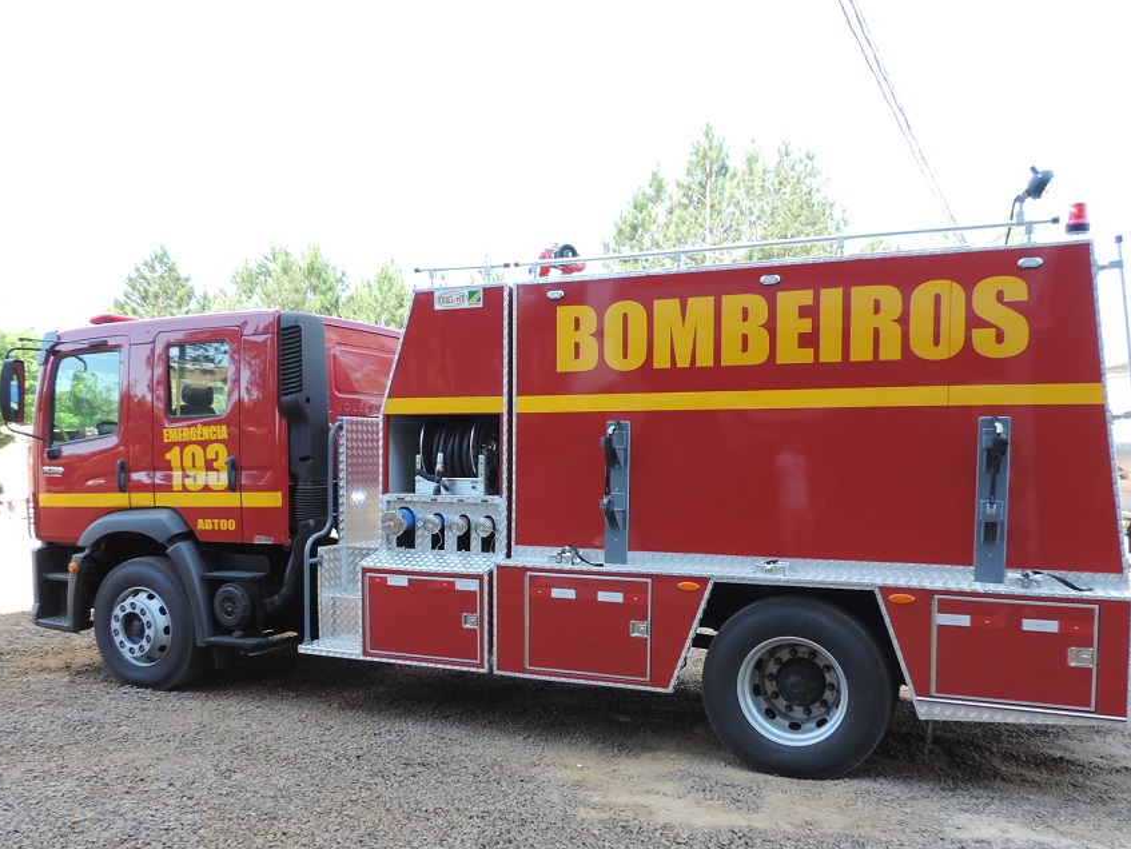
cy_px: 509
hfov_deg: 61.6
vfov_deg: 48.0
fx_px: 948
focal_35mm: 29
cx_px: 555
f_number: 3
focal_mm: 4.3
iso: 200
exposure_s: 1/250
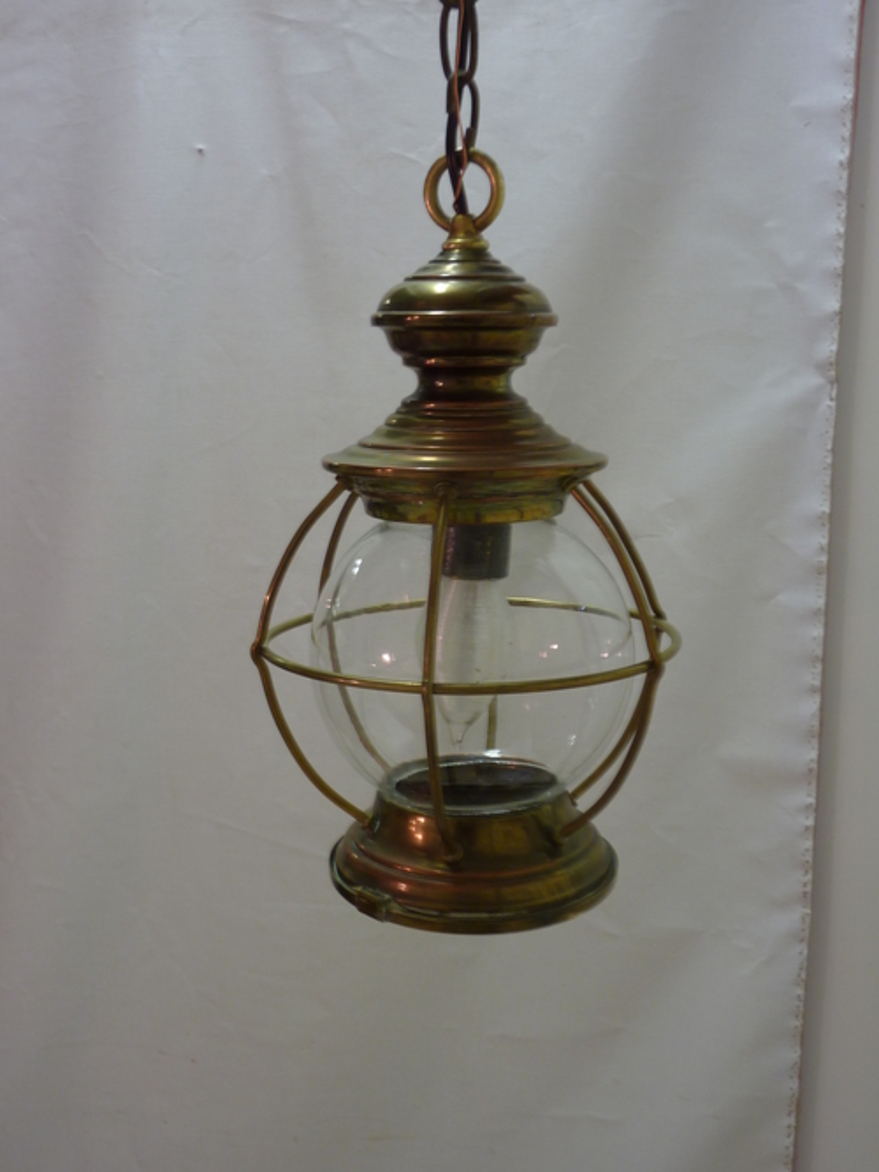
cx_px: 440
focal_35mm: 40
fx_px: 1355
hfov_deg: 35.9
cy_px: 586
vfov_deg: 46.8
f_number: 3.6
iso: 80
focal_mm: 6.5
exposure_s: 1/8
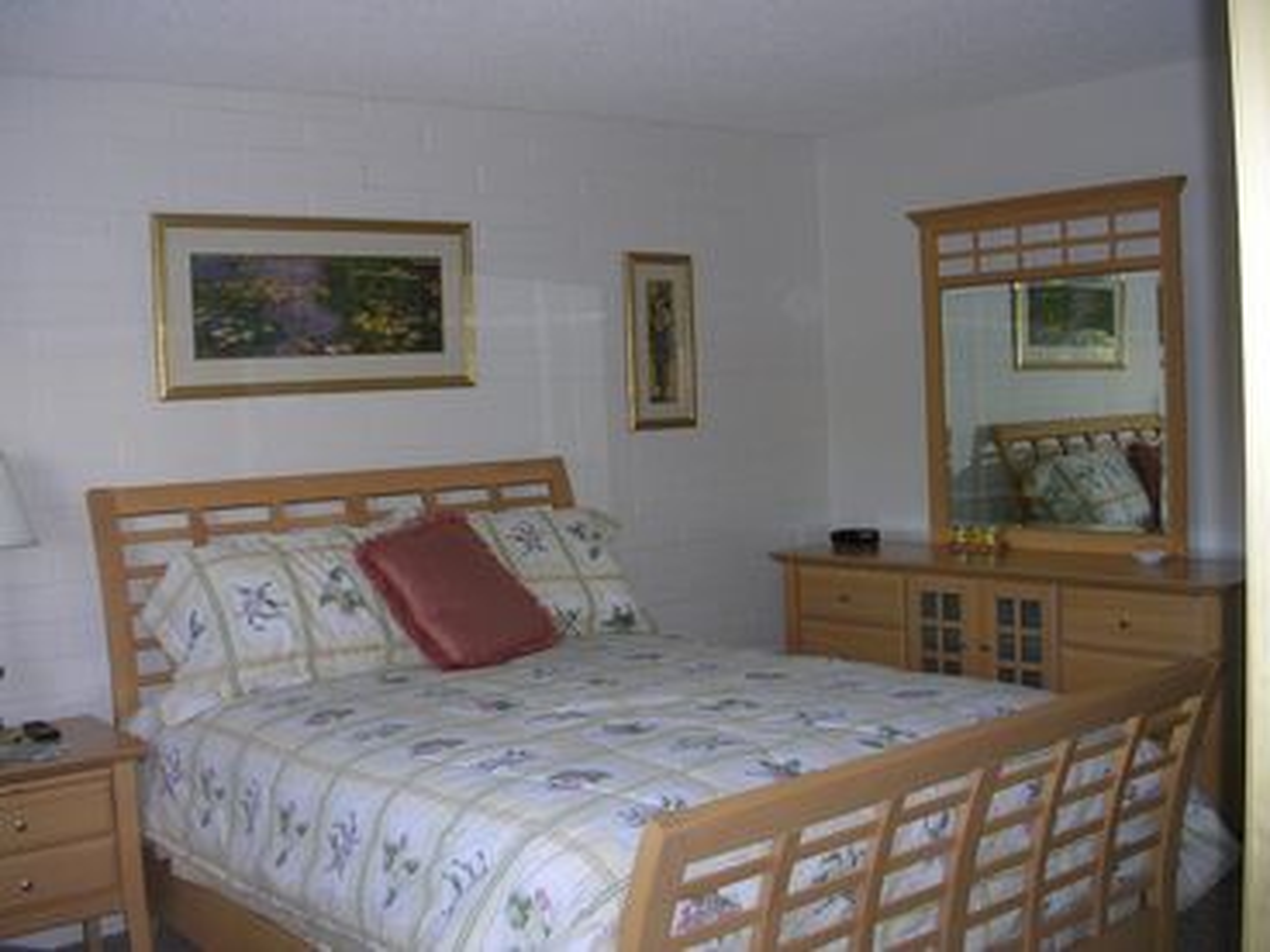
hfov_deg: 49.0
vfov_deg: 37.7
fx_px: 1394
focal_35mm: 38
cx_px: 635
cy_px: 476
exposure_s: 1/60.1
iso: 55
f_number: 2.8
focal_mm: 5.8
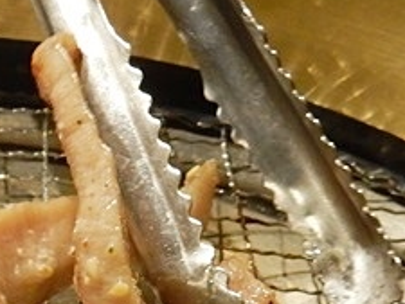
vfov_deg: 11.2
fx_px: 1498
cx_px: -142
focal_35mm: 128
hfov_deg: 14.6
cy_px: 437
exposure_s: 1/25
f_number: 4
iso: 400
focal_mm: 6.4
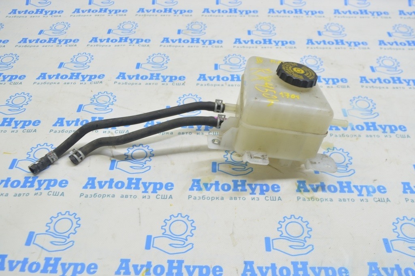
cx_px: 208
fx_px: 415
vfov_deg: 36.8
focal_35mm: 36
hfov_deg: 53.2
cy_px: 138
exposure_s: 1/20
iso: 400
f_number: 5.6
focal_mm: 24
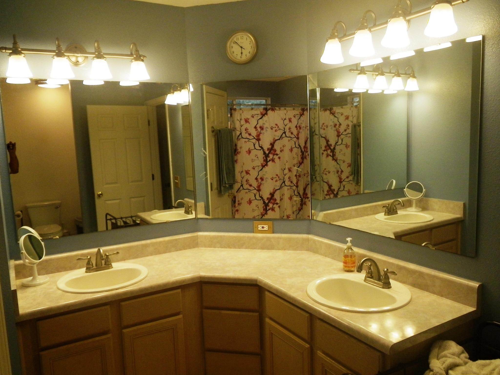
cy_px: 188
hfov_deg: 63.4
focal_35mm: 28
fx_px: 404
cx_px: 250
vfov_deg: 49.7
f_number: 3.5
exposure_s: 1/50
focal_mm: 5
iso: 160
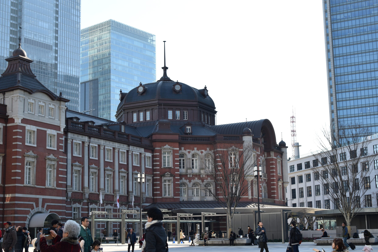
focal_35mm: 55
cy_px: 130
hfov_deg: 36.5
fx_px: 572
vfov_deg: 24.8
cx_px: 185
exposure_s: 1/160
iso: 100
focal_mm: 35
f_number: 6.3
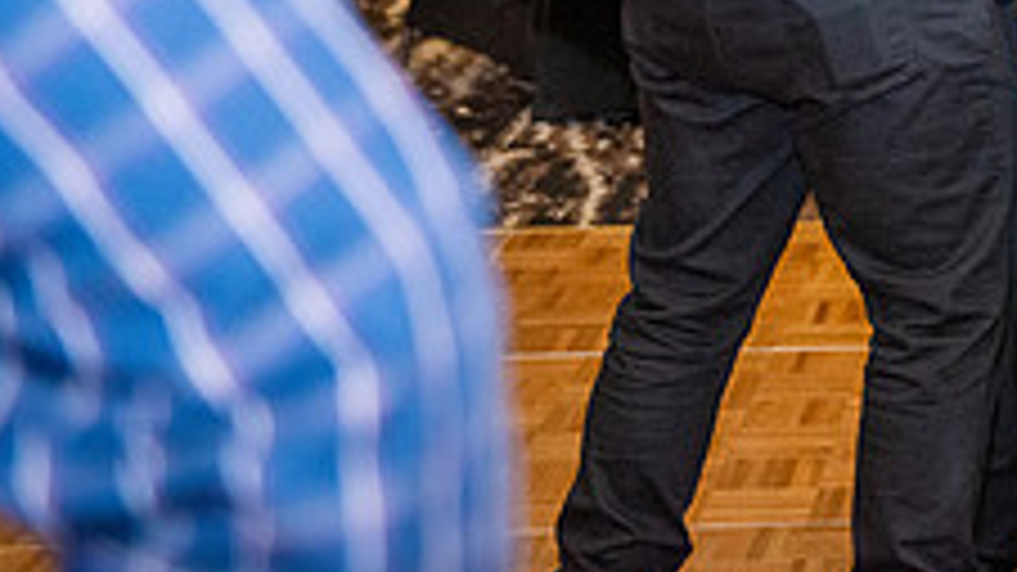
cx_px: 1260
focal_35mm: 129
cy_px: -254
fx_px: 3478
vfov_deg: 9.2
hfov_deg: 15.9
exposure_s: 1/250
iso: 1600
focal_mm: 48
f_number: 2.8
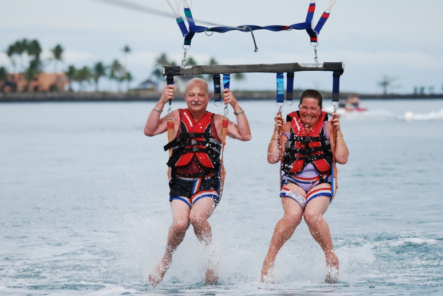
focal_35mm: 330
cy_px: 148
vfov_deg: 4.2
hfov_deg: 6.2
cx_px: 222
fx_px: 4065
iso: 200
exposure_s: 1/800
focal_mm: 220
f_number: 5.3
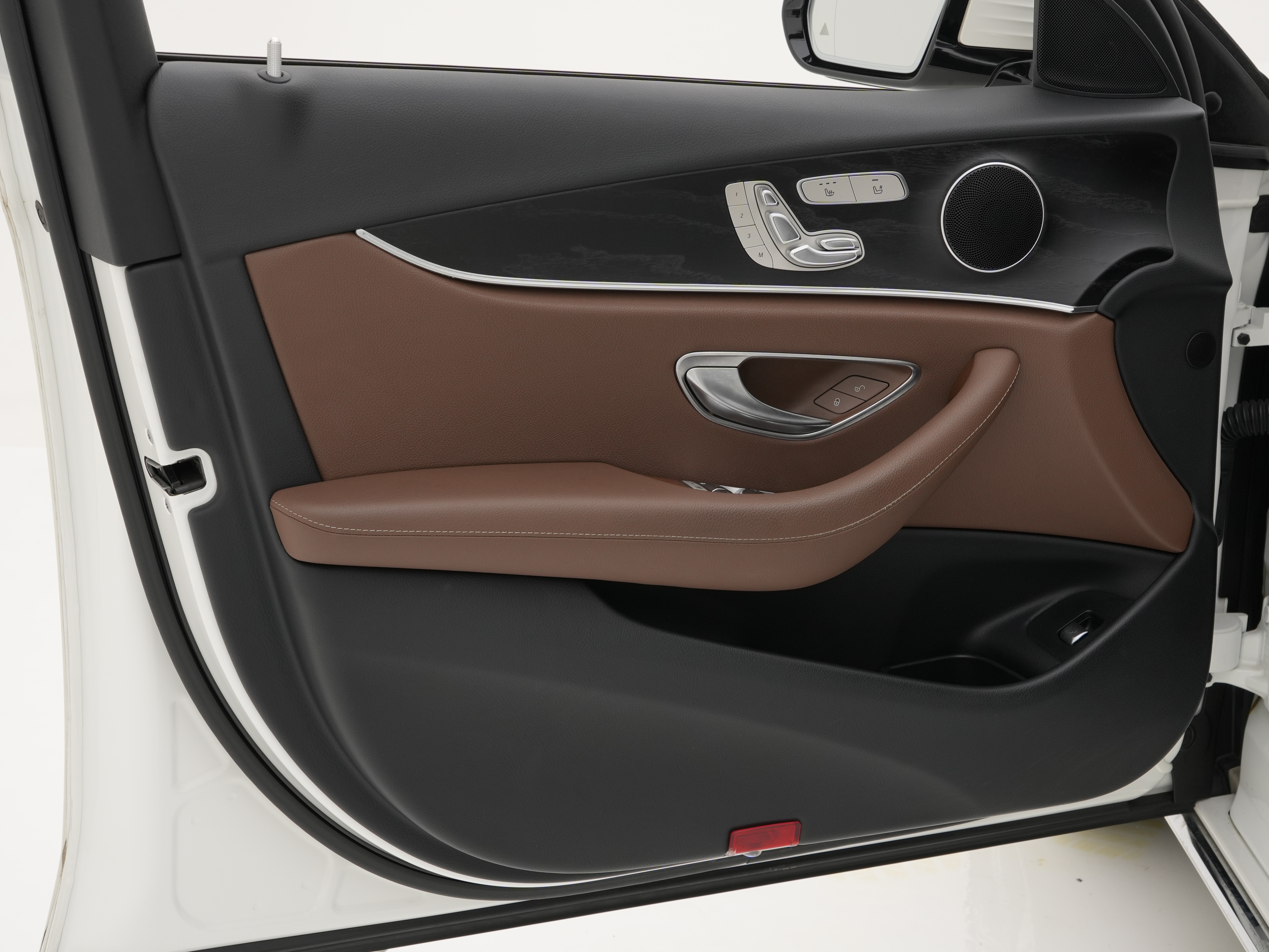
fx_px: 2044
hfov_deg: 34.5
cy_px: 469
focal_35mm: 56
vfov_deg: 26.2
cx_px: 691
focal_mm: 33.8
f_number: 7.1
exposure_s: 1/50
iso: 250
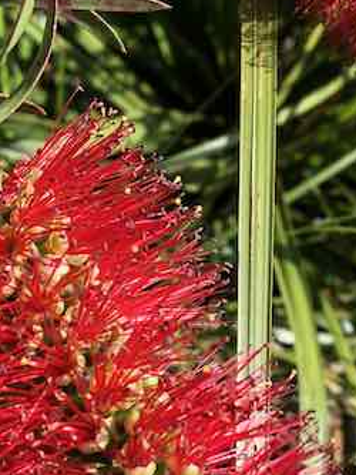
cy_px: 325
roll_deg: +0.6
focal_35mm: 84
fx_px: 1151
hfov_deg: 17.5
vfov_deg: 23.2
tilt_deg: -34.6
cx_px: 259
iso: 20
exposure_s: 1/400
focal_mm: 3.99
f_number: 1.8
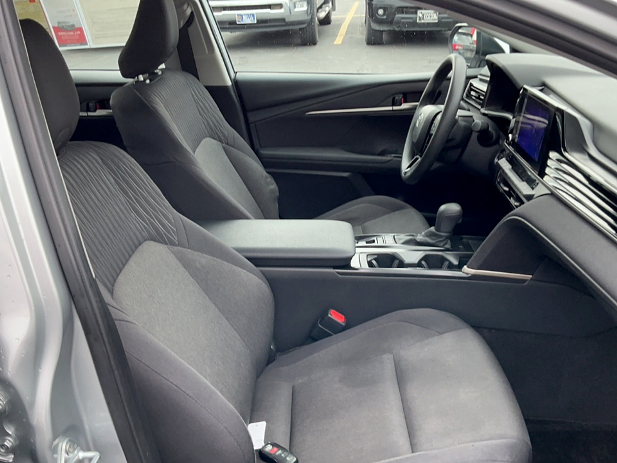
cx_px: 308
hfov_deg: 60.0
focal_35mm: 30
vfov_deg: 46.8
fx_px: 535
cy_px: 232
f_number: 1.8
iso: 40
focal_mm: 3
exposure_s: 1/120
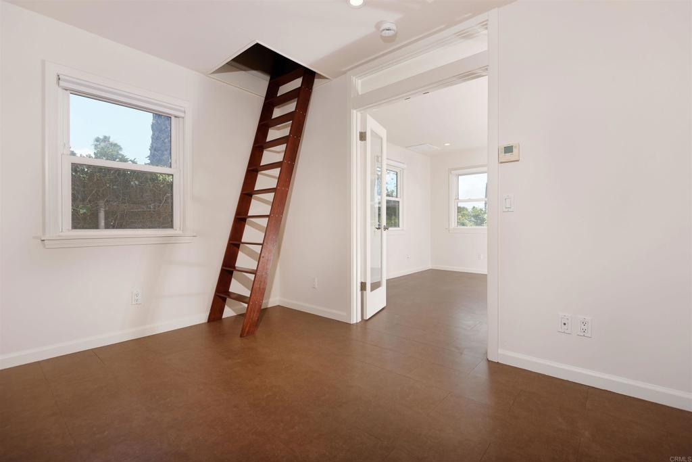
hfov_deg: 96.7
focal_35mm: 16
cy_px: 231
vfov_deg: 73.8
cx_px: 346
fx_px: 308
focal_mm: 16
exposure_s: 1/250
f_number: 5.6
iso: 200
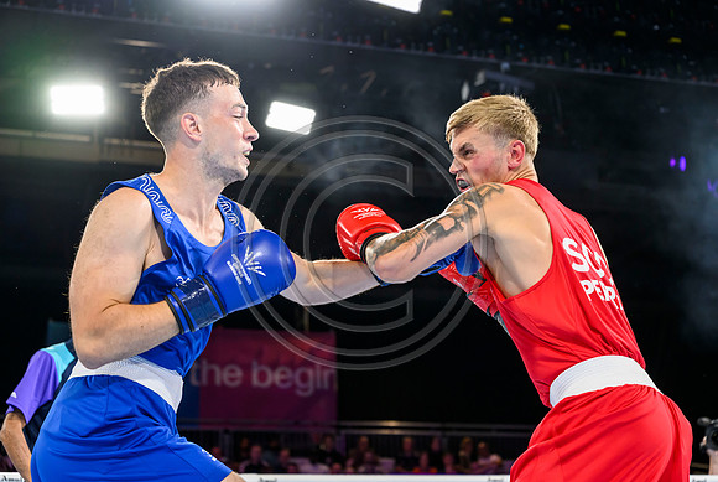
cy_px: 221
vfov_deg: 24.0
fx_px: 1132
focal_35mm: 57
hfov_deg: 35.2
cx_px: 392
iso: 2000
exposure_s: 1/1600
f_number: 3.2
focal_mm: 52
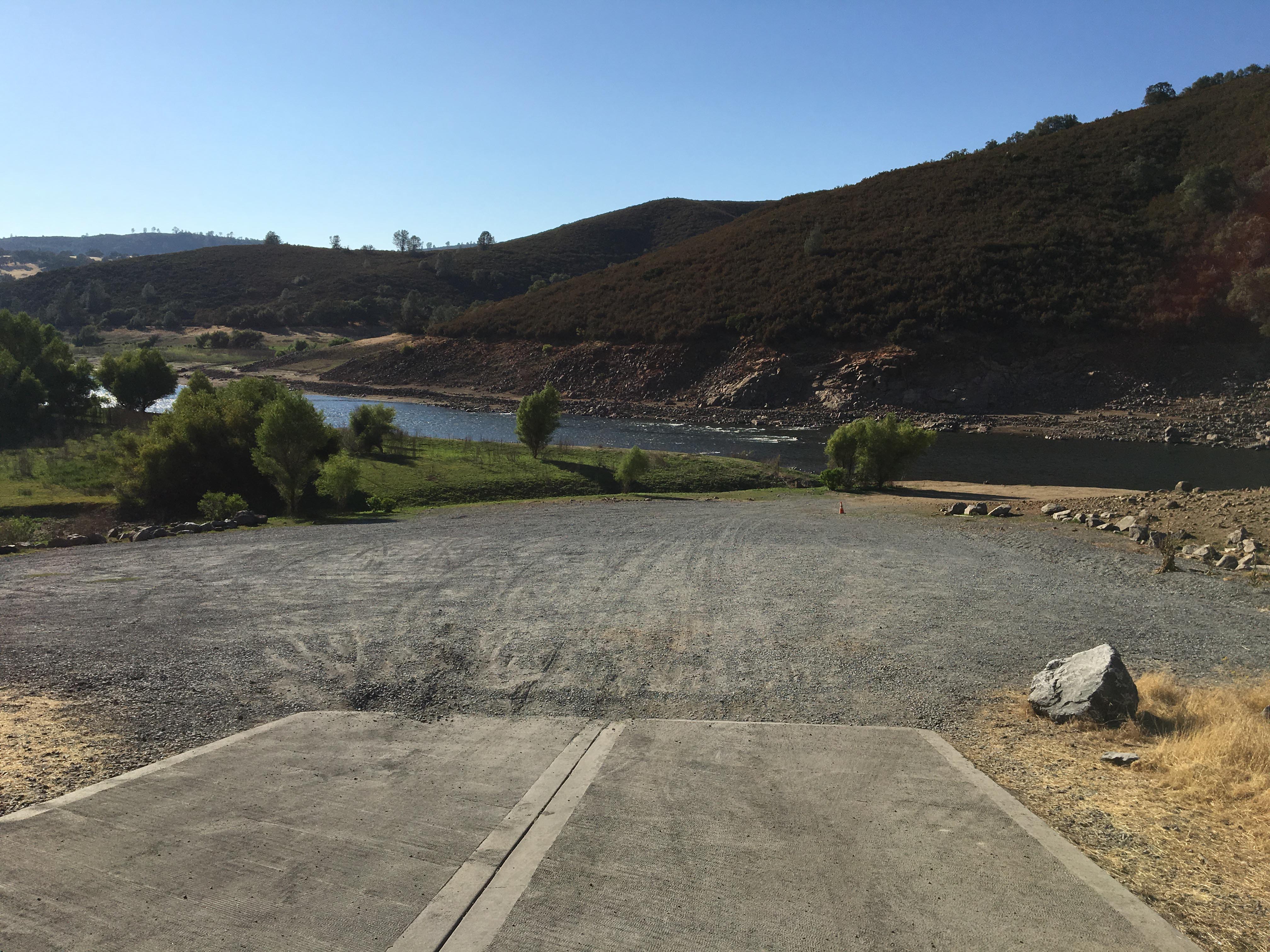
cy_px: 476
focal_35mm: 29
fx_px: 1064
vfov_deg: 48.2
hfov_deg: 61.7
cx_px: 635
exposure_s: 1/3846
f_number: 2.2
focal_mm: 4.15
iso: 25
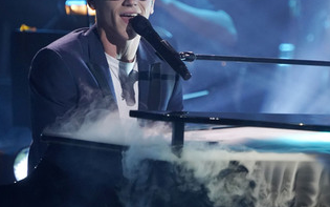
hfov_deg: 2.4
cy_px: 75
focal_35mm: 874
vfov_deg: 1.5
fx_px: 7862
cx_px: 149
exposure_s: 1/160
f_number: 6.3
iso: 5000
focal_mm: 600
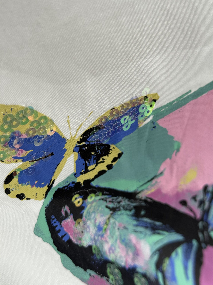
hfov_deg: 30.3
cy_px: 142
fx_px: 394
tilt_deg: -50.2
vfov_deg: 39.7
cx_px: 106
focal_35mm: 48
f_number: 1.78
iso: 100
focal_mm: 6.76
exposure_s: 1/112
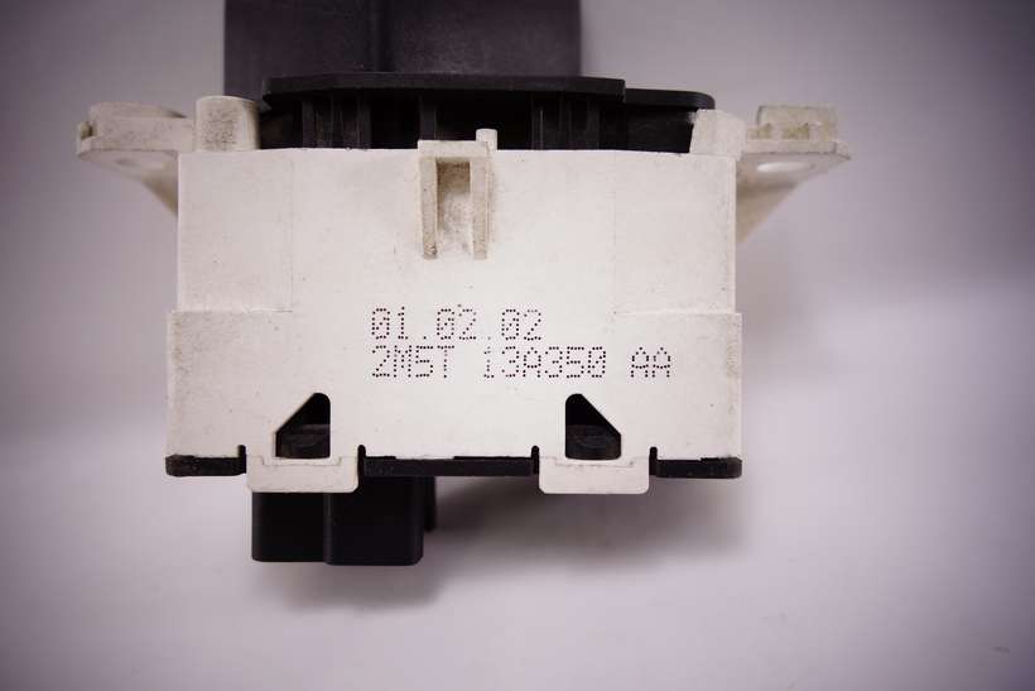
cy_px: 346
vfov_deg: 46.4
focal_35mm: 28
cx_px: 518
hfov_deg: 65.5
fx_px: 805
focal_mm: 10.4
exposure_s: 1/100
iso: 125
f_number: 4
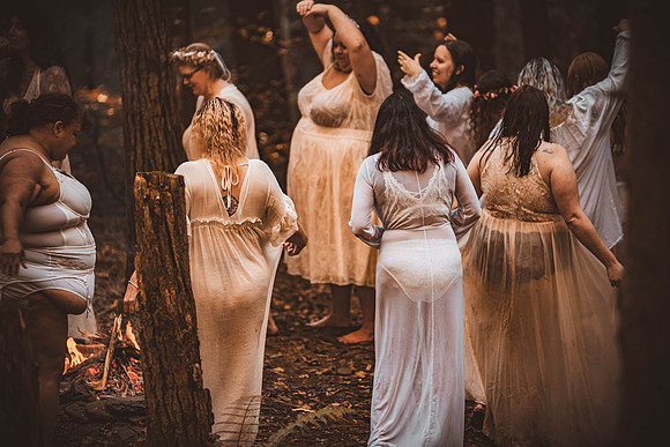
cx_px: 335
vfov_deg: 7.2
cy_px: 224
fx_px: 3537
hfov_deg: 10.8
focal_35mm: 190
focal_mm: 190
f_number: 2.8
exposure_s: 1/160
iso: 1000
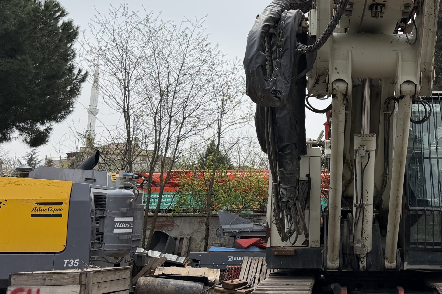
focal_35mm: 46
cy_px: 112
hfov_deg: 40.8
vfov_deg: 29.1
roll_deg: -0.8
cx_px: 361
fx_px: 565
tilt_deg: +12.5
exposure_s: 1/6711
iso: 80
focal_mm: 6.76
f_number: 1.78
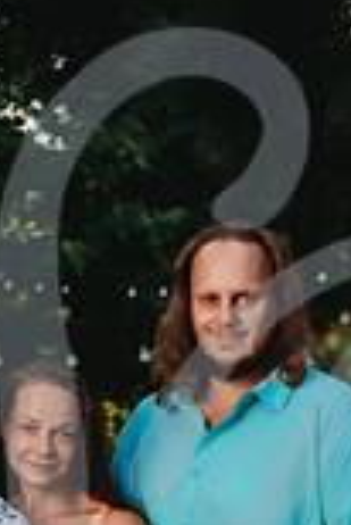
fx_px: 1620
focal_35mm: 111
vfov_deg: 17.7
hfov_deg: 12.3
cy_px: 603
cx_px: 106
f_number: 2.8
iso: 100
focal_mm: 38
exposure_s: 1/320
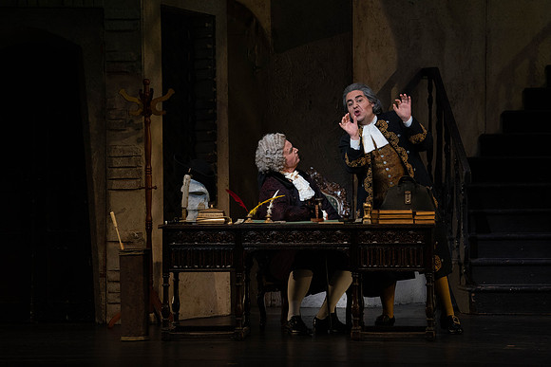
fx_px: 3062
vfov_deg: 6.9
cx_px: 276
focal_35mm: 200
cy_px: 184
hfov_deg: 10.3
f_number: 9
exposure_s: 1/250
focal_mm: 200
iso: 3200
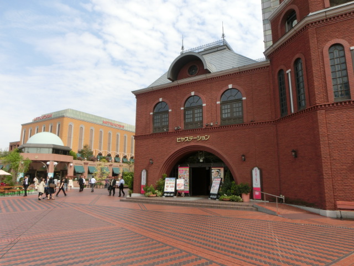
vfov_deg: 56.8
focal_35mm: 24
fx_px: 245
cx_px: 177
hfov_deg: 71.6
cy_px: 133
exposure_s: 1/800
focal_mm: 4.24
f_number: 3
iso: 80
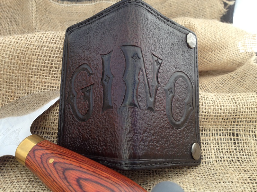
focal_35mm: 35
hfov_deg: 52.6
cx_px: 128
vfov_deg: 40.7
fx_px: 260
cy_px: 96
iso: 50
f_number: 2.4
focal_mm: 4.28
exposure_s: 1/274
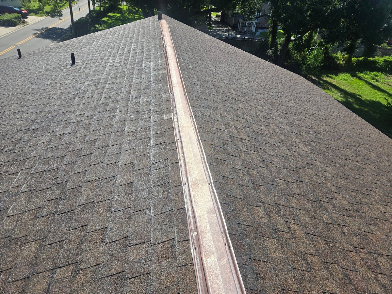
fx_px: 260
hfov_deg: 73.9
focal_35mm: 23
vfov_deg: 58.9
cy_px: 147
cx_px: 196
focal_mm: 5.4
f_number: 1.8
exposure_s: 1/1899
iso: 25
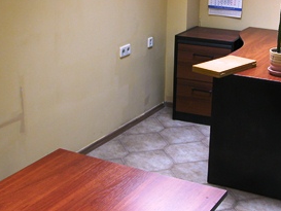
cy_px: 63
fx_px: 520
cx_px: 170
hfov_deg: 30.2
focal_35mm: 64
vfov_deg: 22.8
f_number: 2.8
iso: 100
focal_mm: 8.9
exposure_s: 1/12.6
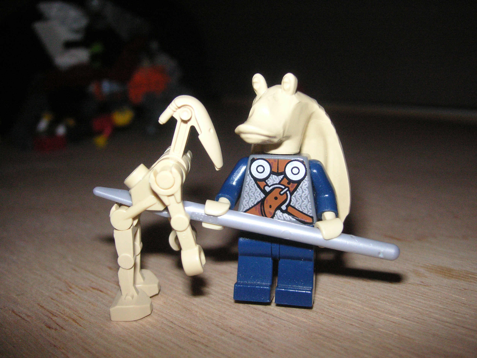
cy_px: 179
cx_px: 238
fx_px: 510
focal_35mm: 37
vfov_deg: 38.7
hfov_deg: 50.1
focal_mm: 6.1
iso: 160
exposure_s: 1/180
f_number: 6.7
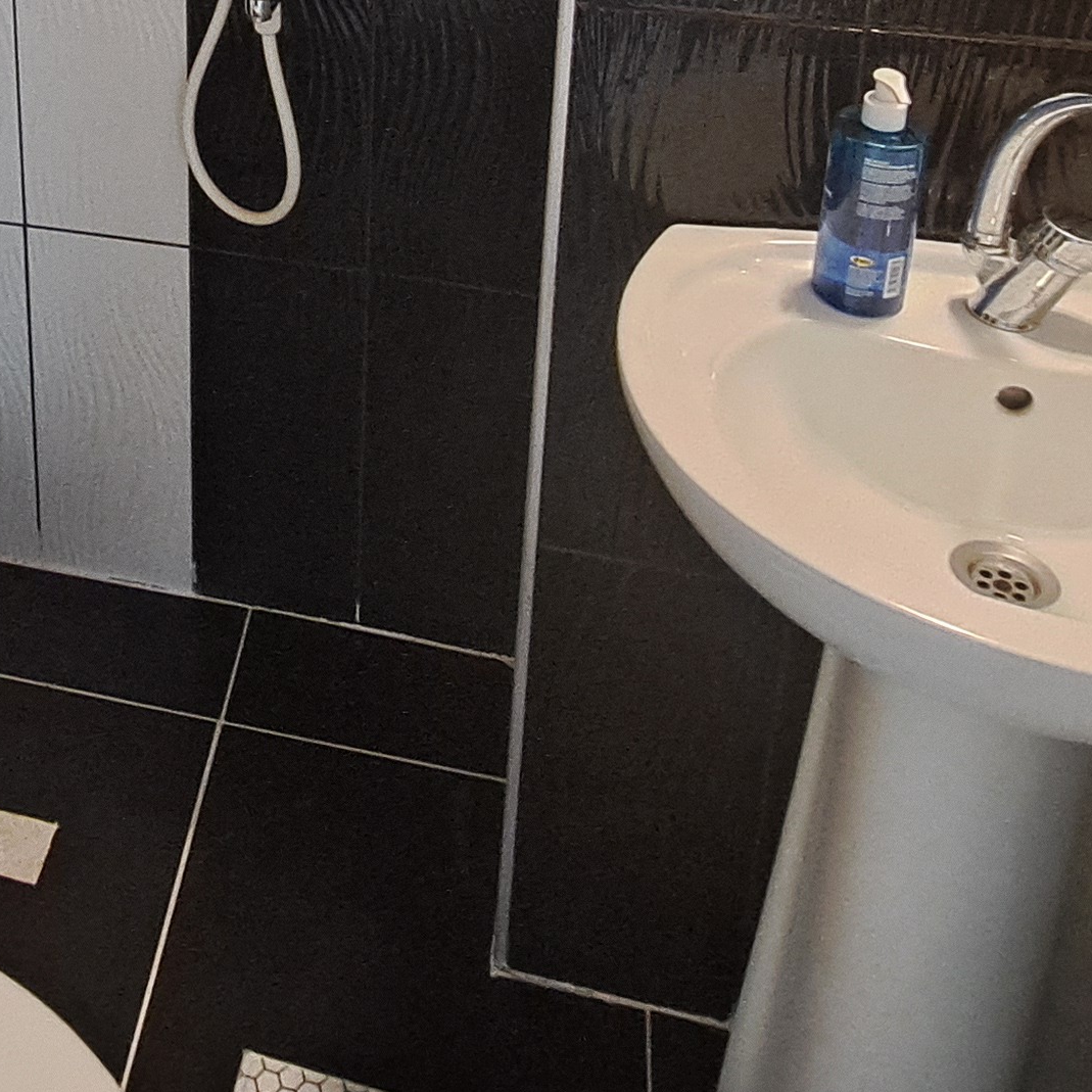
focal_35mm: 43
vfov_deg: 34.3
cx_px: 85
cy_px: -86
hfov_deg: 36.4
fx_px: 1535
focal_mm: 1.74
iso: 200
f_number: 2.2
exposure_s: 1/25
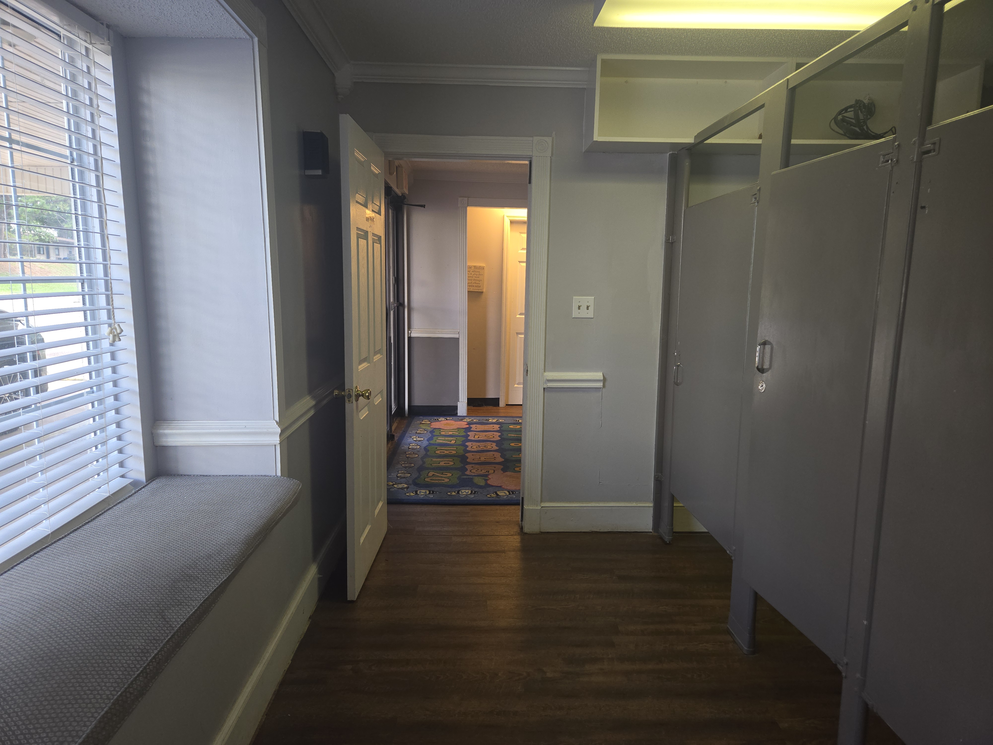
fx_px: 660
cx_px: 496
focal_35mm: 23
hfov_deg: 73.9
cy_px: 372
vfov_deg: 58.9
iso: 50
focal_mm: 5.4
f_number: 1.8
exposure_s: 1/60
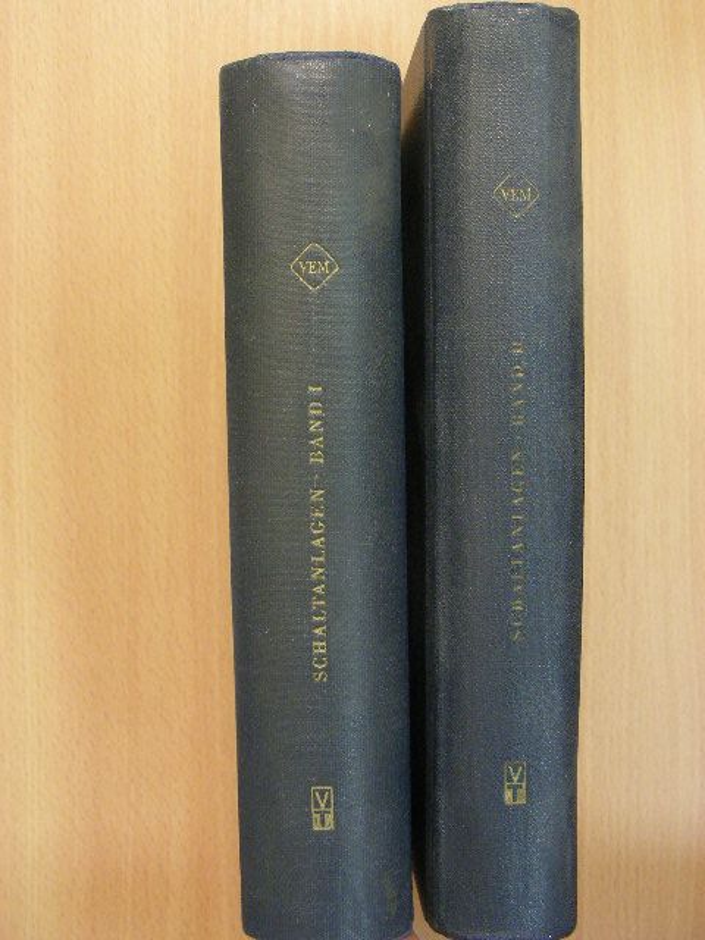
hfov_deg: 32.9
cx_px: 352
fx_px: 1195
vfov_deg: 42.9
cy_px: 470
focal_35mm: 44
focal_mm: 7.4
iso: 200
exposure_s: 1/16.4
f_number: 3.5
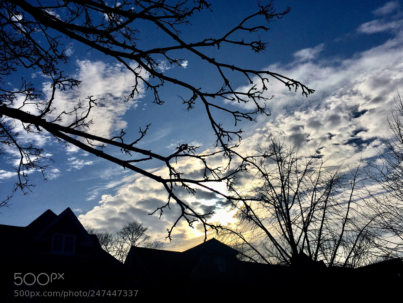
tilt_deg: +30.4
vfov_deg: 45.4
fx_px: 361
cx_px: 213
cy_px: 153
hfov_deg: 58.3
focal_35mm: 31
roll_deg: +6.0
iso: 32
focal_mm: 4.15
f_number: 2.2
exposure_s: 1/9901
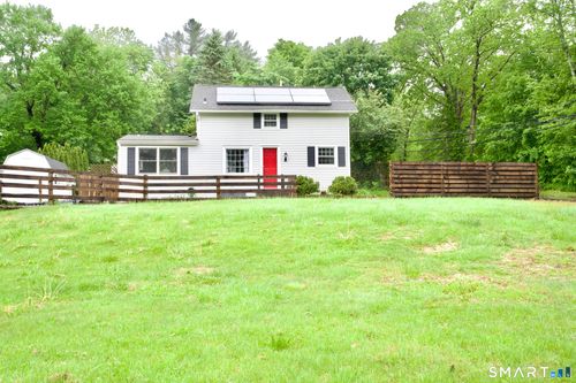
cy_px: 192
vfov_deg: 37.8
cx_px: 288
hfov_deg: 54.5
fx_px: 560
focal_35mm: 35
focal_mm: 35
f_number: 14
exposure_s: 1/25
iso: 100
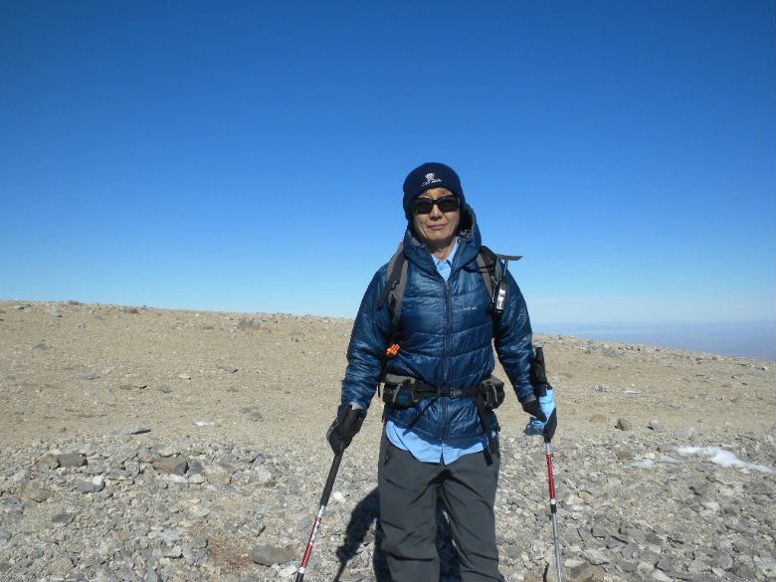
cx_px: 388
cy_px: 291
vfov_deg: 38.7
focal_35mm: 37
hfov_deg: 50.1
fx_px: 829
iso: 64
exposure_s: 1/185
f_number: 10
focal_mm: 6.6
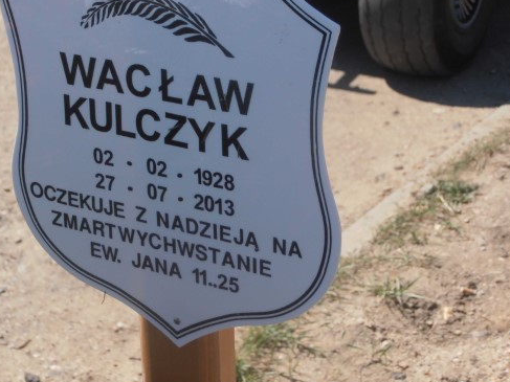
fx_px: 2150
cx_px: 207
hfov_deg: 13.5
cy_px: 172
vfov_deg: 10.2
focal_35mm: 146
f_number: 5.5
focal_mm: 19.64
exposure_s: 1/500
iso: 80
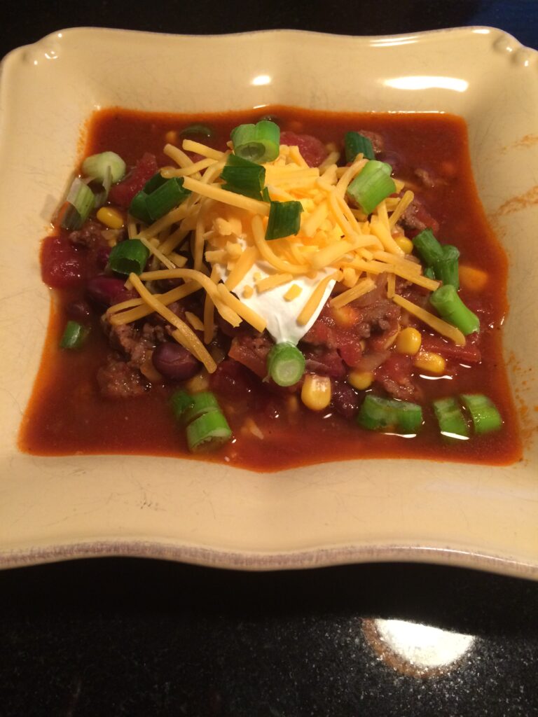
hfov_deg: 48.2
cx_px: 269
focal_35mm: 29
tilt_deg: -60.8
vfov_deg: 61.7
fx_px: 601
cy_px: 358
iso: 250
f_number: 2.2
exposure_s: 1/30
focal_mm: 4.15
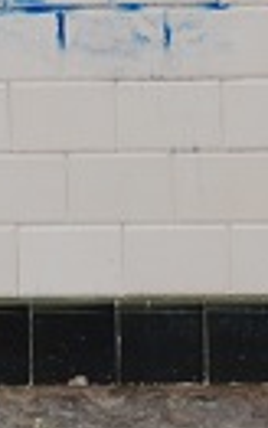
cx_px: -240
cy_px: 121
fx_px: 4761
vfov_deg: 5.1
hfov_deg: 3.2
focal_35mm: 408
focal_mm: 35
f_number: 3.8
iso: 100
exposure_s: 1/1000
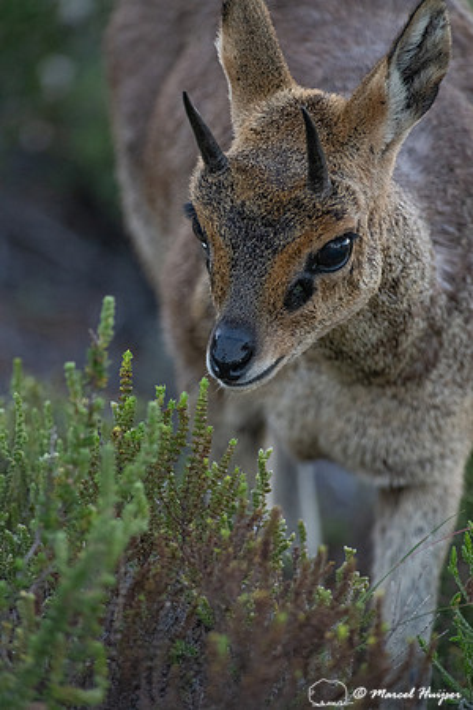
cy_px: 355
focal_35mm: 600
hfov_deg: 2.3
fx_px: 11824
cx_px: 236
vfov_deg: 3.4
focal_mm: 600
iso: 3200
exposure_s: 1/200
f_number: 5.6
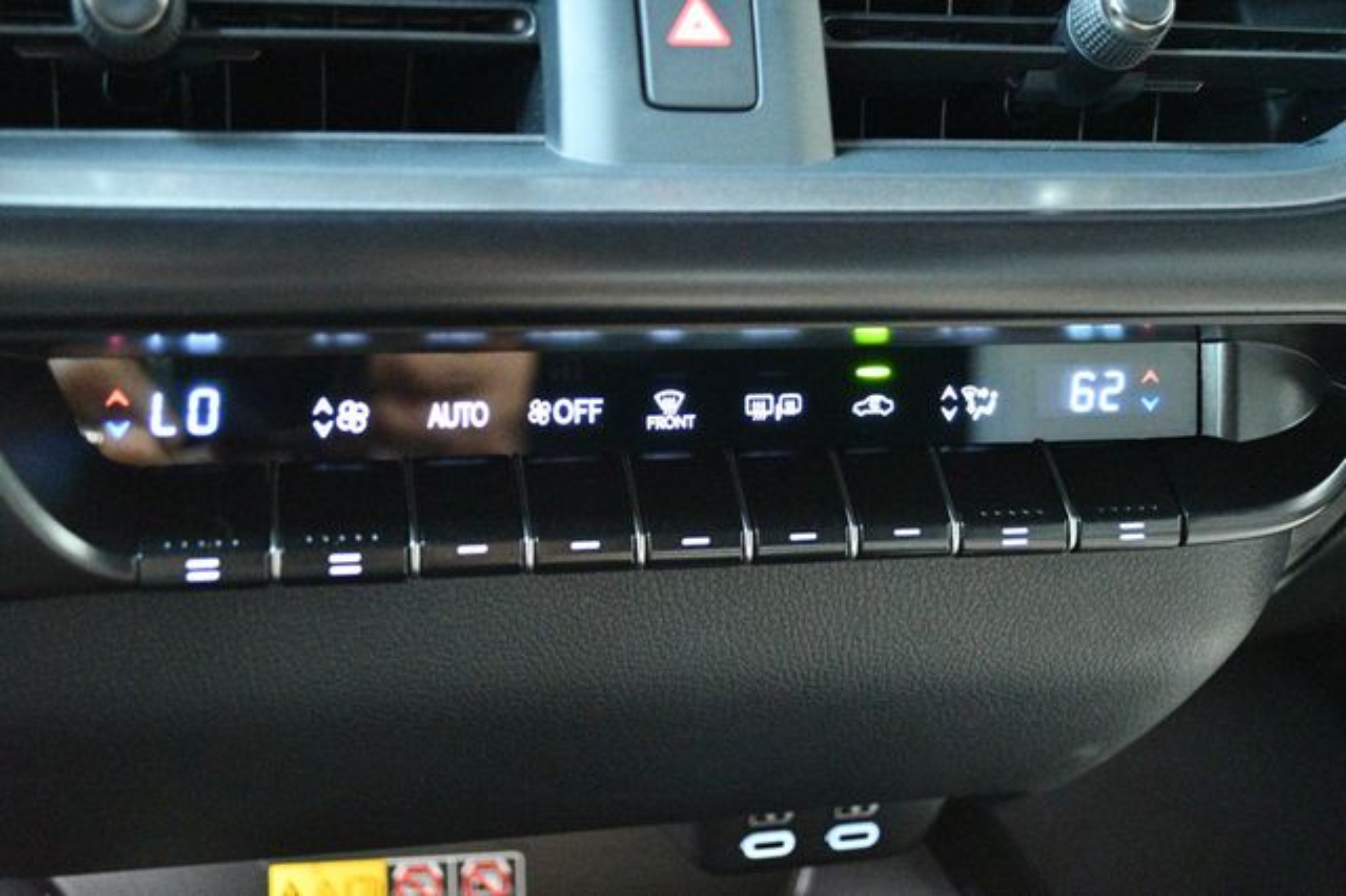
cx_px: 673
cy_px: 448
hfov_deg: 41.1
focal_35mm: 48
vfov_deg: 28.0
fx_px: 1794
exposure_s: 1/13
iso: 12800
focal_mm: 32
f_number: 4.8
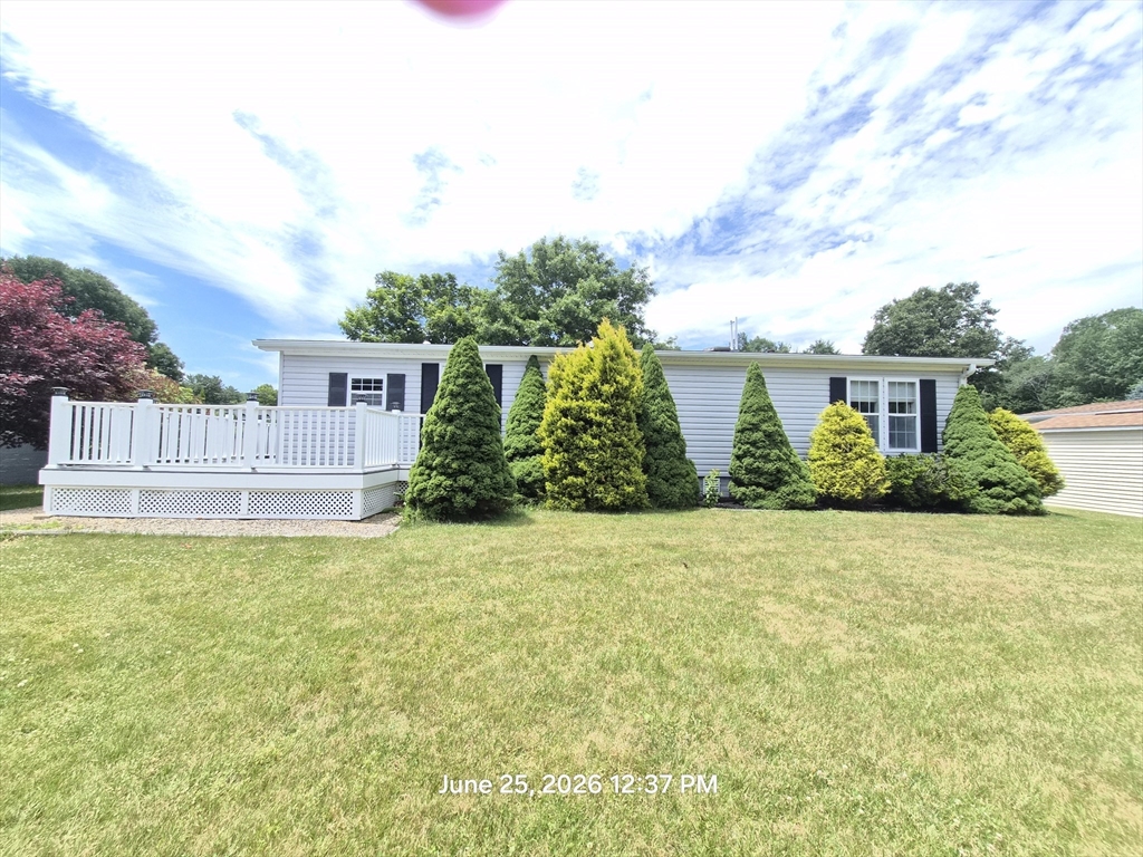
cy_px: 428
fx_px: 429
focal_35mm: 13
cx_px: 572
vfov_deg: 89.9
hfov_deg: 106.2
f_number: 2.2
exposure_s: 1/714
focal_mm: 1.7
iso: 25
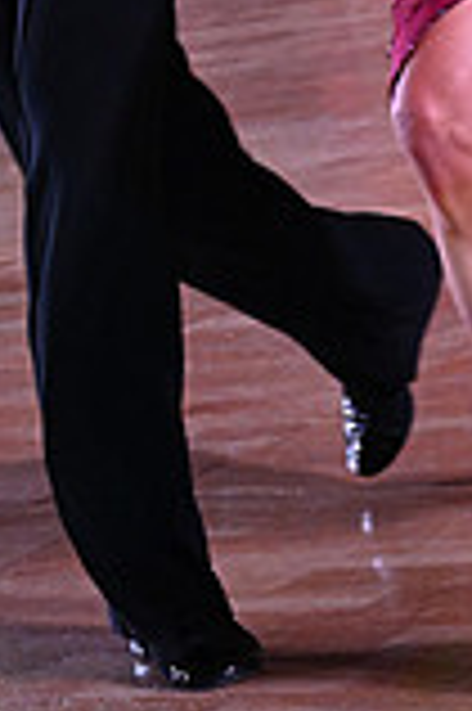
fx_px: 4631
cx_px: 281
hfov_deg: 5.8
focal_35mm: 235
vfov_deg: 8.6
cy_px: -338
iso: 5000
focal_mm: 64
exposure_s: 1/320
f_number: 6.3
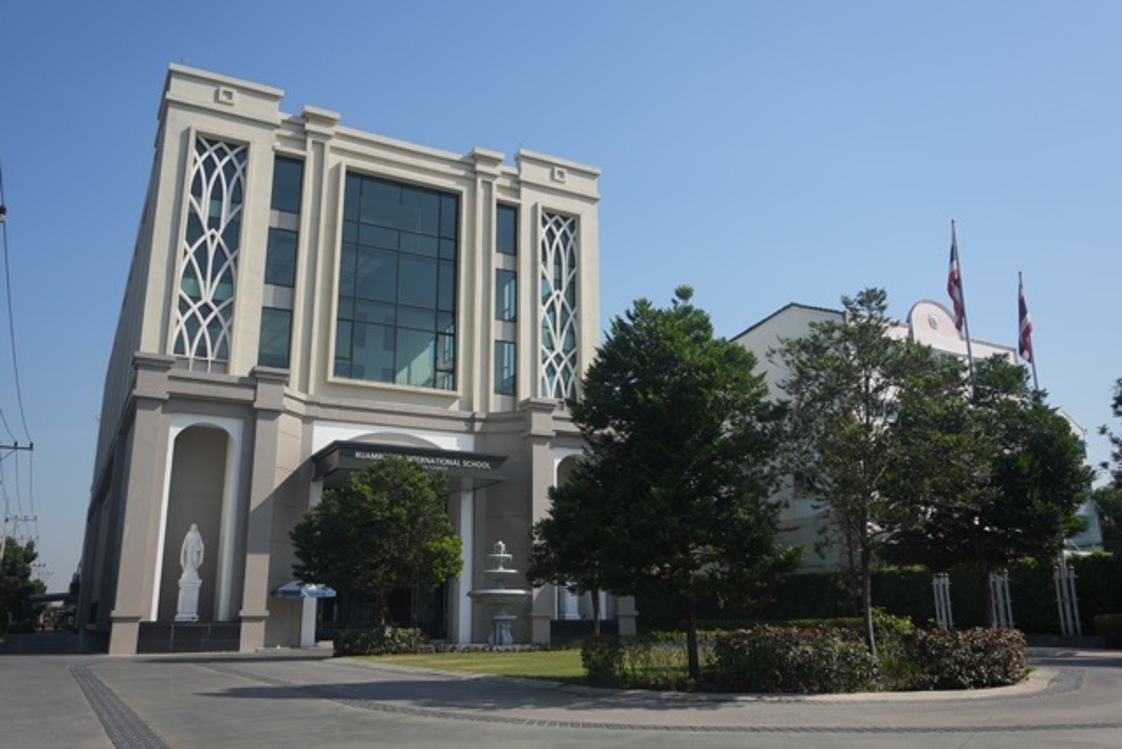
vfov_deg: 43.6
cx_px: 561
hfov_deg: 61.9
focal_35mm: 30
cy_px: 374
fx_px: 935
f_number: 4
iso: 160
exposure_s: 1/2000
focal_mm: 20
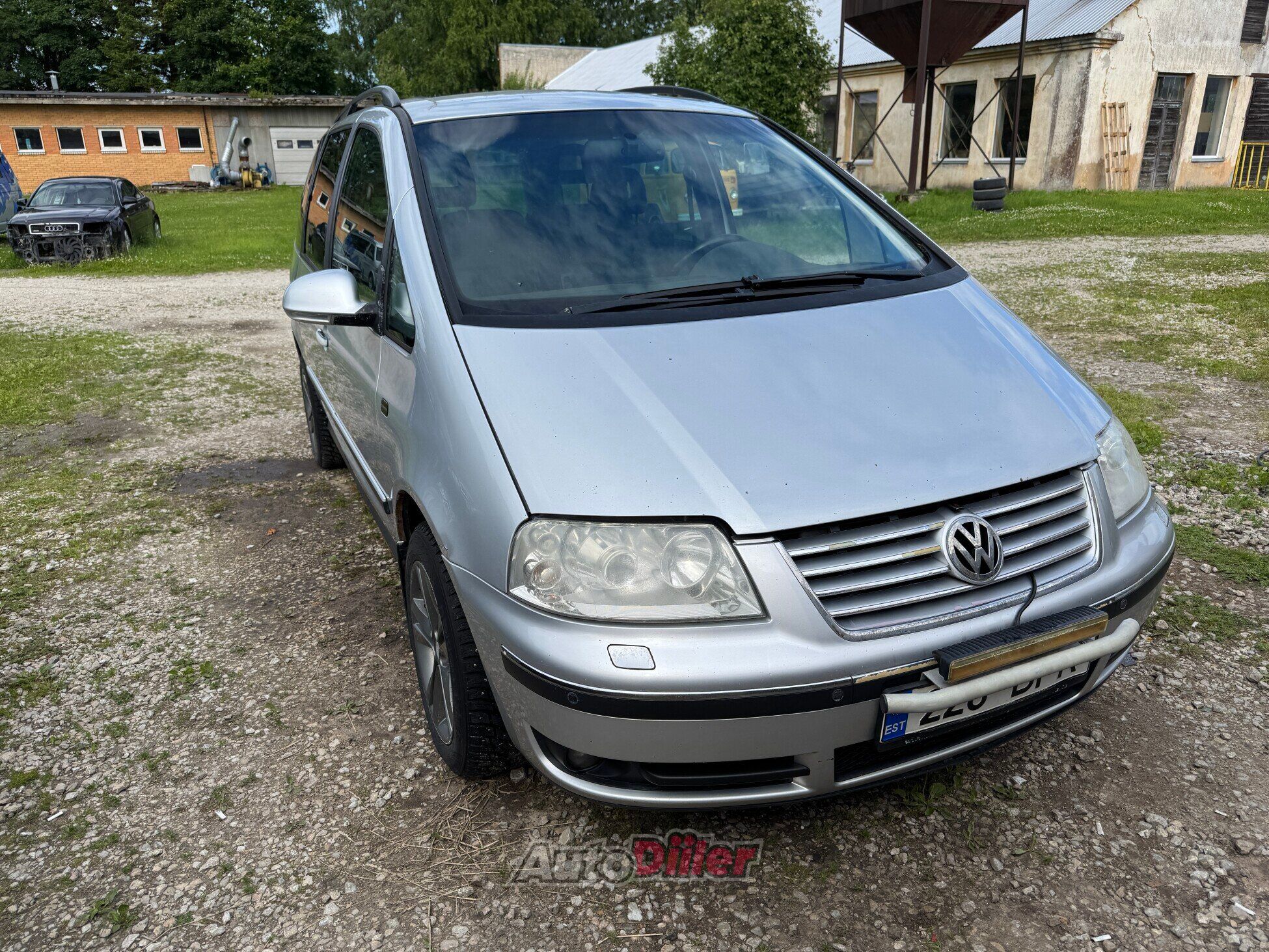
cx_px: 634
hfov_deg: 71.6
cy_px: 476
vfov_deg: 56.8
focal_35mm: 24
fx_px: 880
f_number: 1.78
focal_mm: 6.76
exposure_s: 1/3247
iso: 80
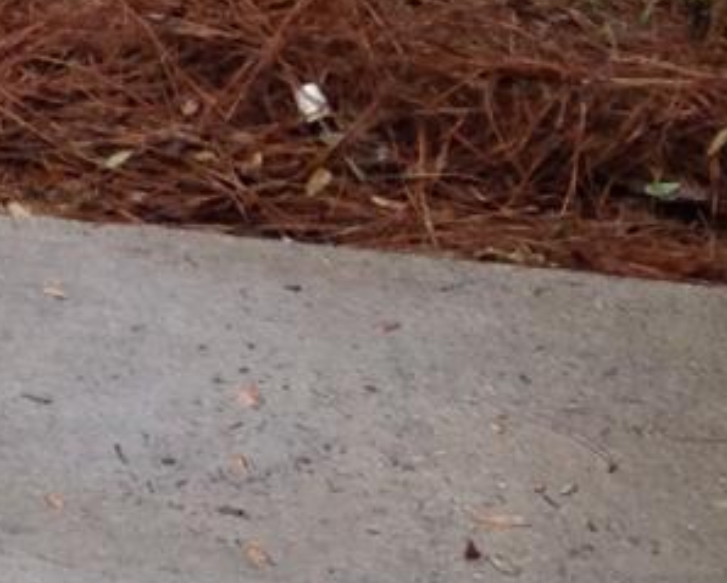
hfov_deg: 8.4
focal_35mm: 216
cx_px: -800
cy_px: -932
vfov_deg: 6.7
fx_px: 4652
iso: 50
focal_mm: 4.12
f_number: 2.4
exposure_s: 1/187
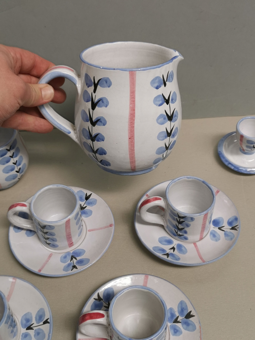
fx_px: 452
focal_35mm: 46
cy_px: 170
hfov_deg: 31.5
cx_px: 128
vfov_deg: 41.2
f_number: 1.8
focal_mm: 5.58
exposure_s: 1/330
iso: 50
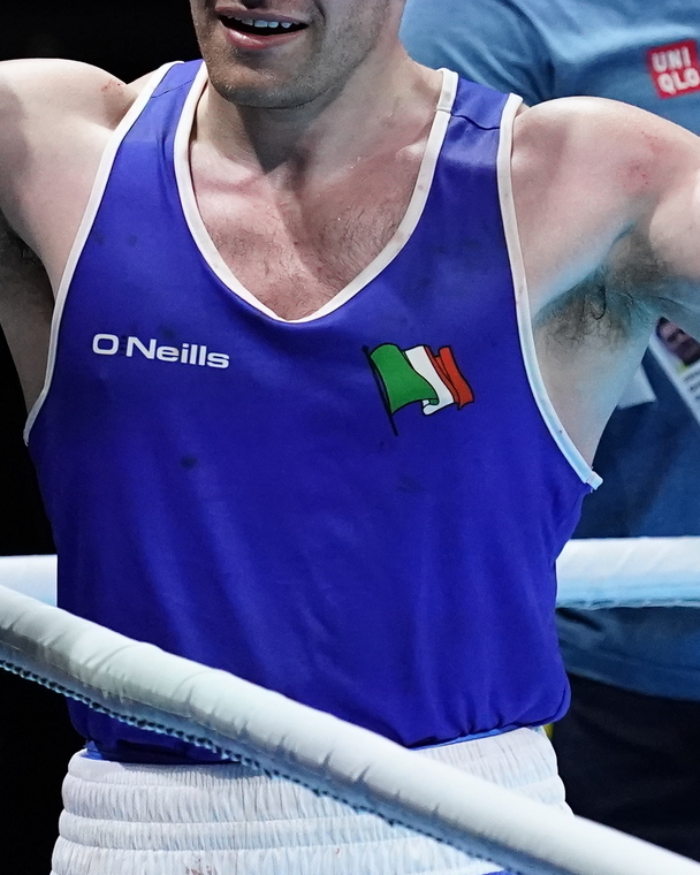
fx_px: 35297
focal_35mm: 1363
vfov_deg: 1.4
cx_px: 122
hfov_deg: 1.1
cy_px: 227
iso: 6400
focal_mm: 368
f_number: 6.3
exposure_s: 1/1250
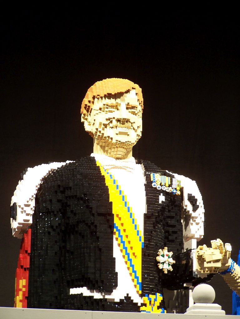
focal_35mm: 169
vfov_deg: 11.7
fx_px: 1562
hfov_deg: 8.8
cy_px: 160
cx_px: 120
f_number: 3.2
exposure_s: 1/10
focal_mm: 28
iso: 80
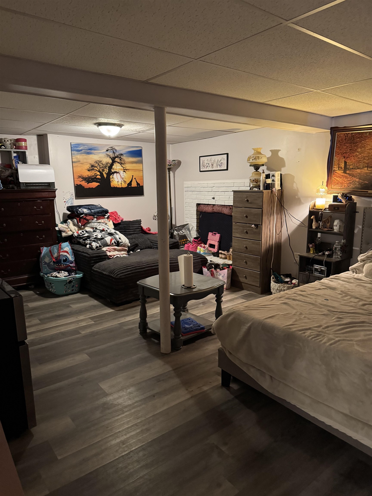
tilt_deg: -11.6
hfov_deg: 56.8
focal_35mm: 24
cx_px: 186
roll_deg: +0.4
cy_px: 248
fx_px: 344
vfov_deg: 71.6
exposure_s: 1/40
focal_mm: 6.76
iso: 800
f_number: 1.78
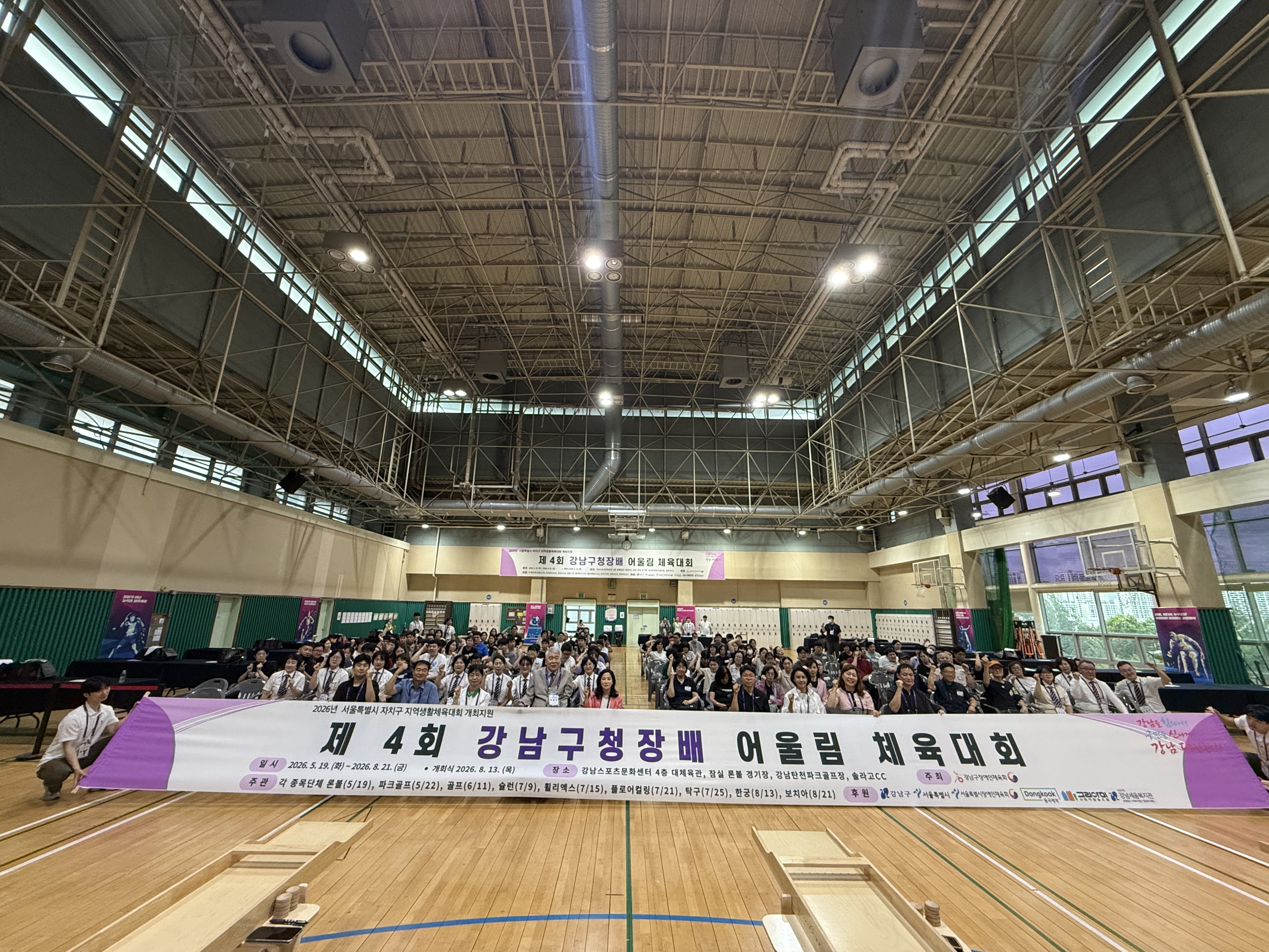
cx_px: 634
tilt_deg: +14.9
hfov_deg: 102.1
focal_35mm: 14
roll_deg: -0.8
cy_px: 476
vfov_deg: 85.7
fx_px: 513
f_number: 2.2
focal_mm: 2.22
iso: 400
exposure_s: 1/120
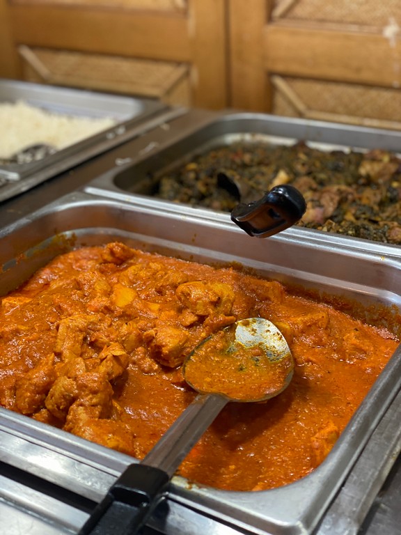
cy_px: 268
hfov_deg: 28.0
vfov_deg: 36.8
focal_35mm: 52
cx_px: 200
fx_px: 803
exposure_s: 1/120
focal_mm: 6
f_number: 2
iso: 200
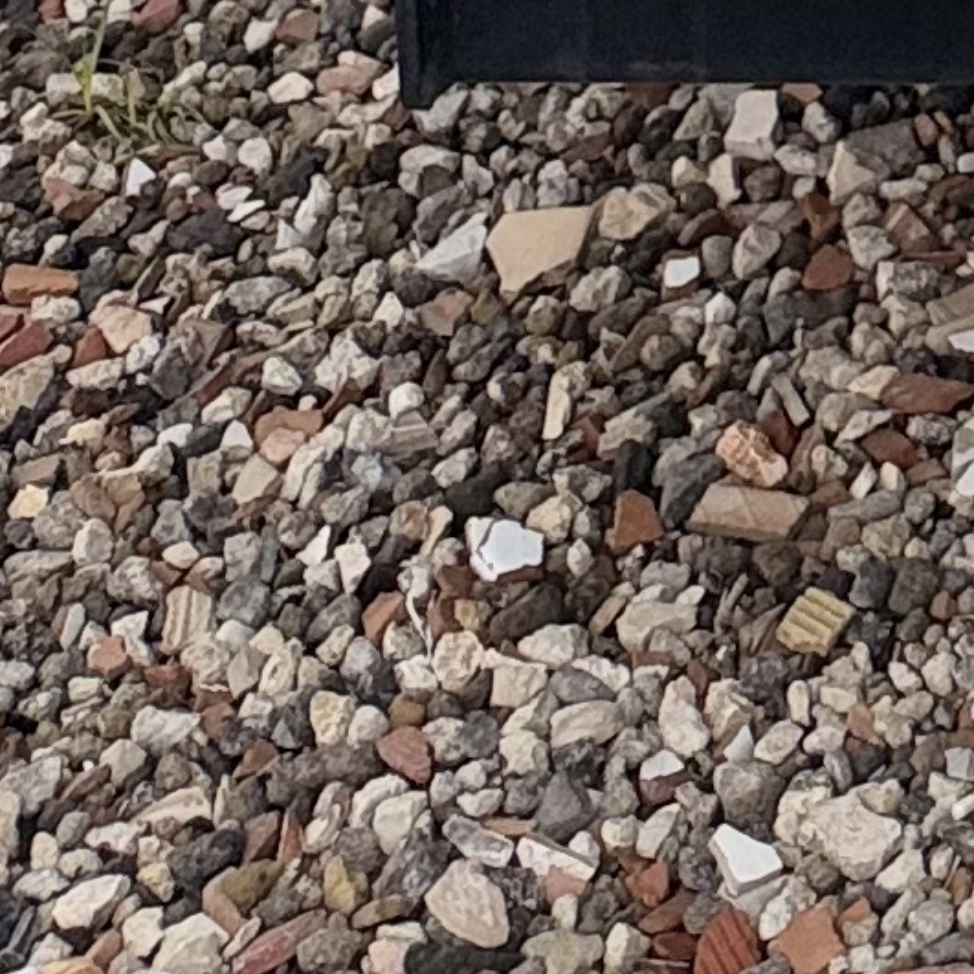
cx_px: 2064
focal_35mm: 161
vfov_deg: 8.1
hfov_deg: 9.9
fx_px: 5125
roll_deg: -0.2
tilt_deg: -7.0
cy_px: -2511
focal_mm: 6.76
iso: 64
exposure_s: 1/274
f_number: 1.78
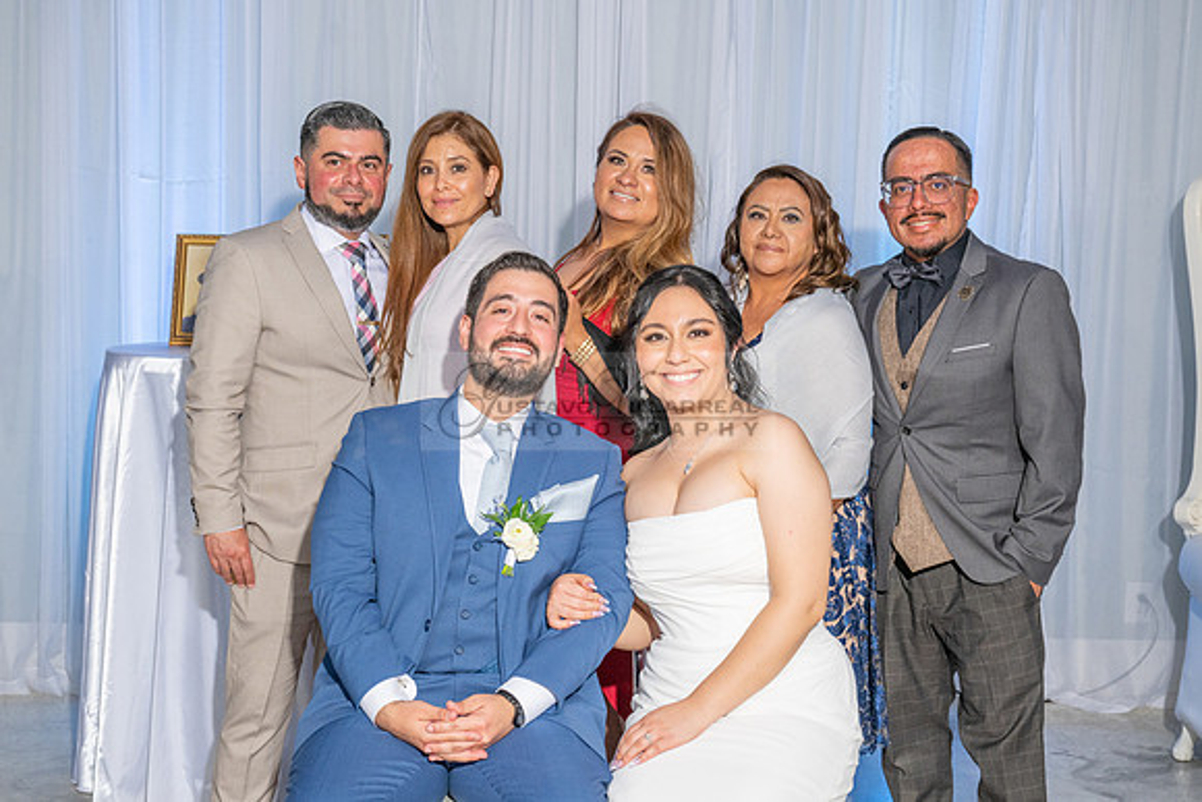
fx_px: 1760
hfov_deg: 37.7
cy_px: 480
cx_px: 601
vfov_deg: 25.6
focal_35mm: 53
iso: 800
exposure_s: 1/160
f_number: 5.6
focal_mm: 44
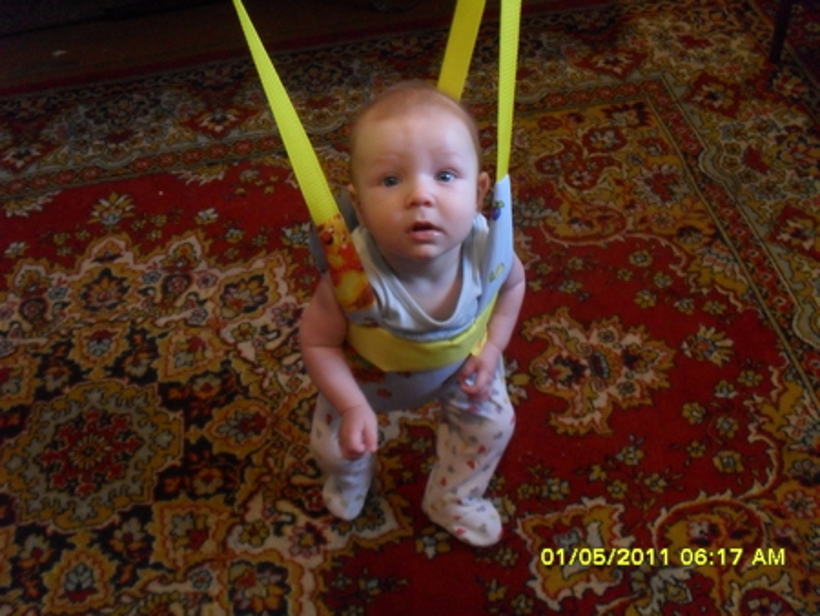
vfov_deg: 40.7
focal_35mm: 35
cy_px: 308
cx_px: 410
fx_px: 830
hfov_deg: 52.6
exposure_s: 1/15
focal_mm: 6.3
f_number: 3.2
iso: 400
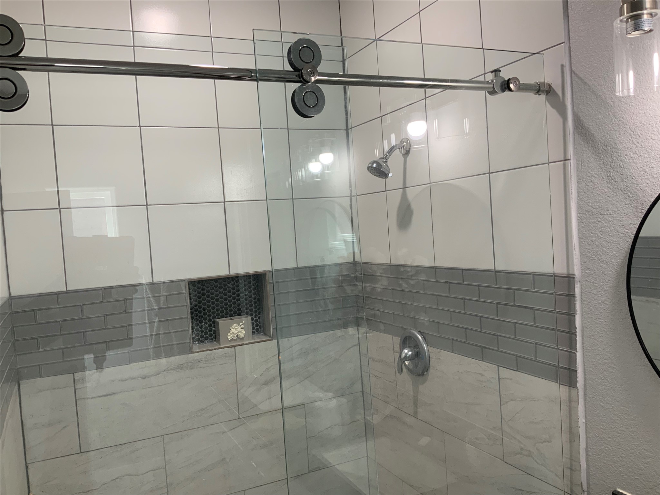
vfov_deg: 48.2
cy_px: 248
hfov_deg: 61.7
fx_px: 553
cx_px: 330
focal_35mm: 29
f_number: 1.8
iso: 50
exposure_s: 1/60
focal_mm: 3
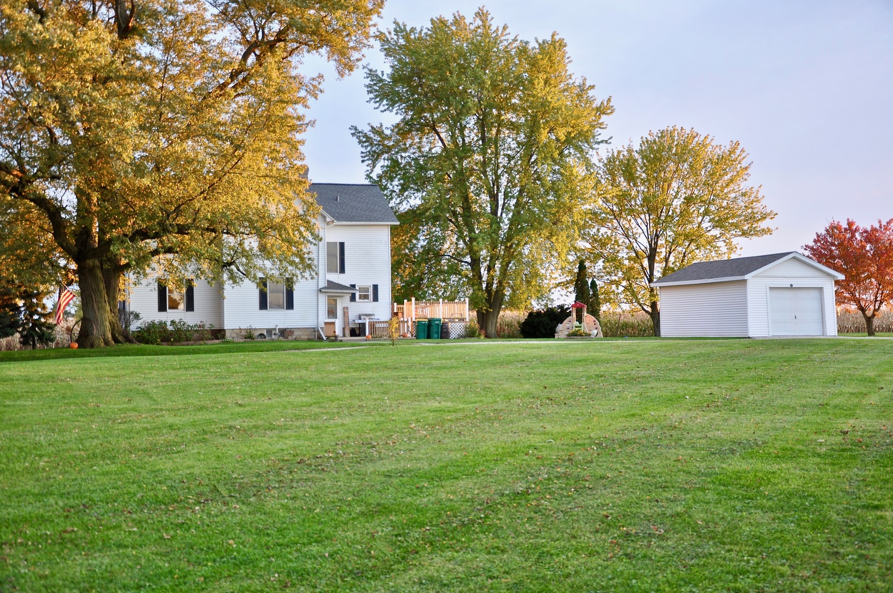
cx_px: 446
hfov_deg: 38.9
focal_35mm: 51
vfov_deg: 26.4
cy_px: 296
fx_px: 1264
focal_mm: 34
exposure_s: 1/30
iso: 280
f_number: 5.6
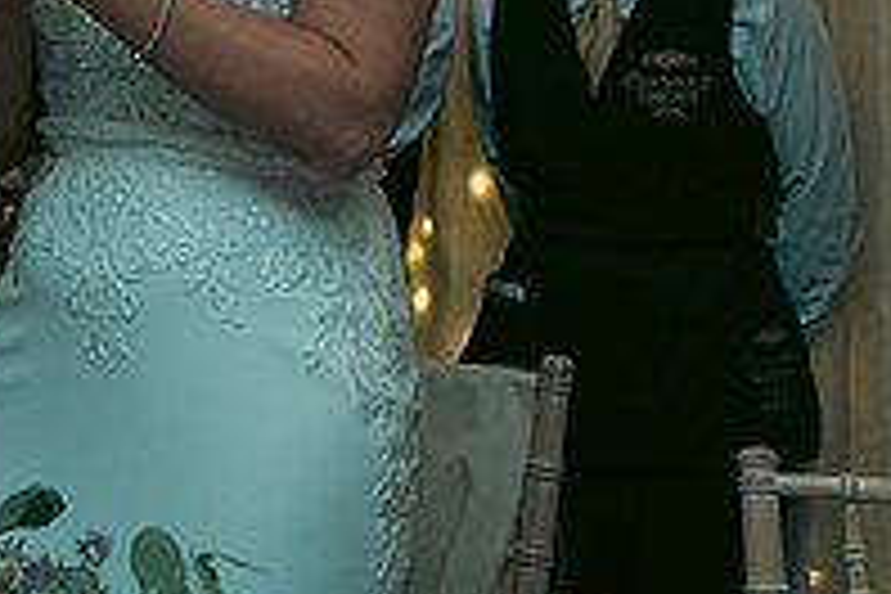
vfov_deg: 10.8
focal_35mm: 123
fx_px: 3044
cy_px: -227
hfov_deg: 16.2
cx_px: -58
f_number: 3.5
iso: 800
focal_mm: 42
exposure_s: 1/160
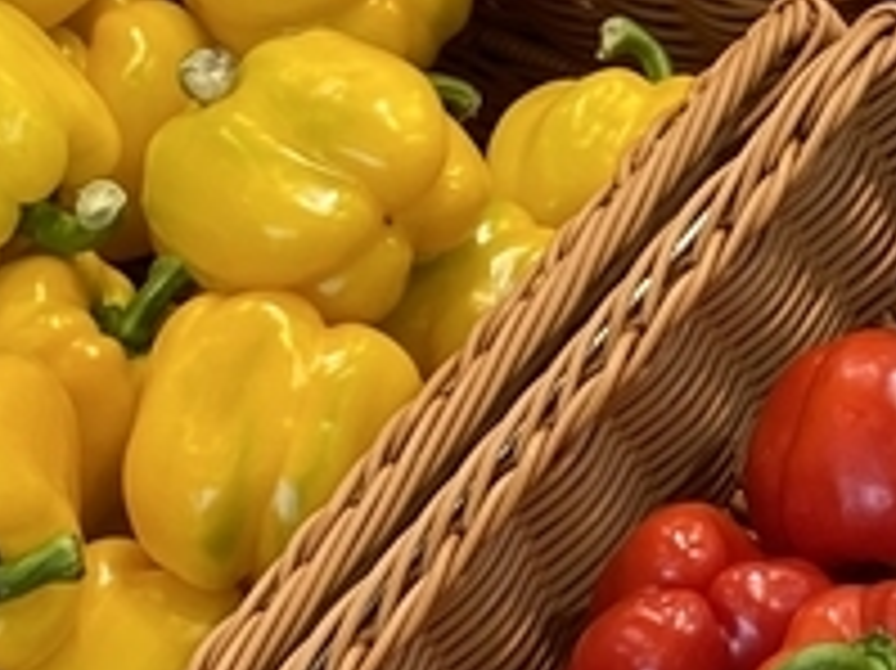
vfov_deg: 9.4
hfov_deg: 12.4
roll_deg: -3.0
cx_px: 959
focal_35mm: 157
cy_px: 58
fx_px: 4061
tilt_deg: -29.0
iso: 64
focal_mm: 4.25
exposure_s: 1/120
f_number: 1.8
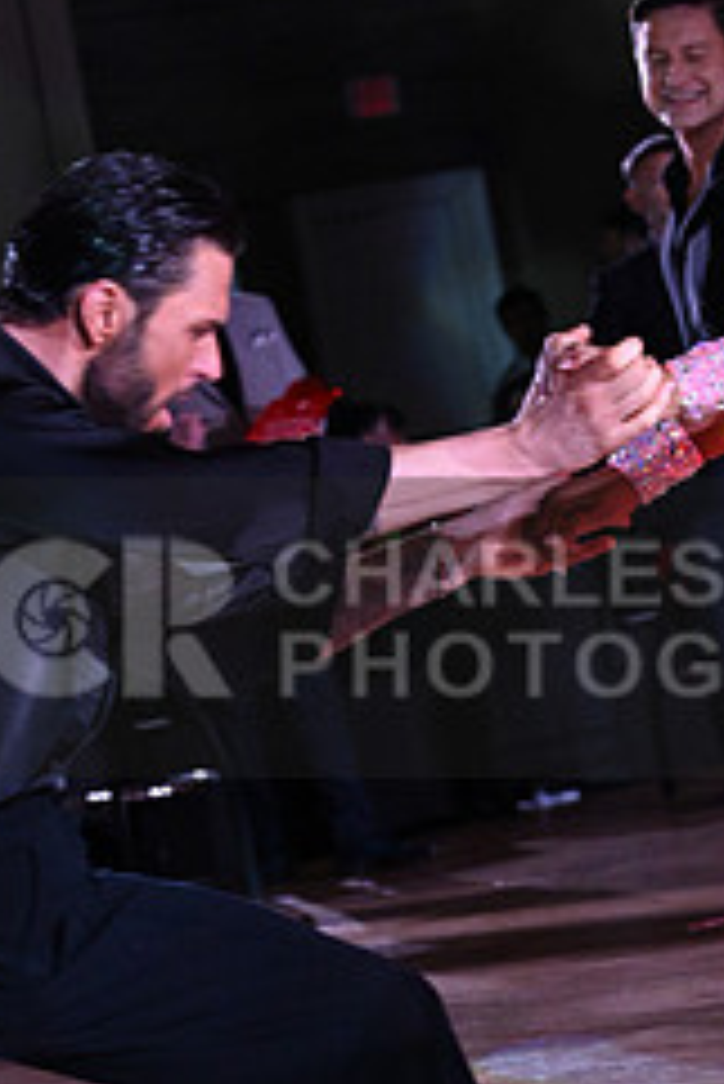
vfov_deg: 9.4
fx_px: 6597
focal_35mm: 219
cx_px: 551
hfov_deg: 6.3
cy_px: 630
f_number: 7.1
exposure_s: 1/320
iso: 5000
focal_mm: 91
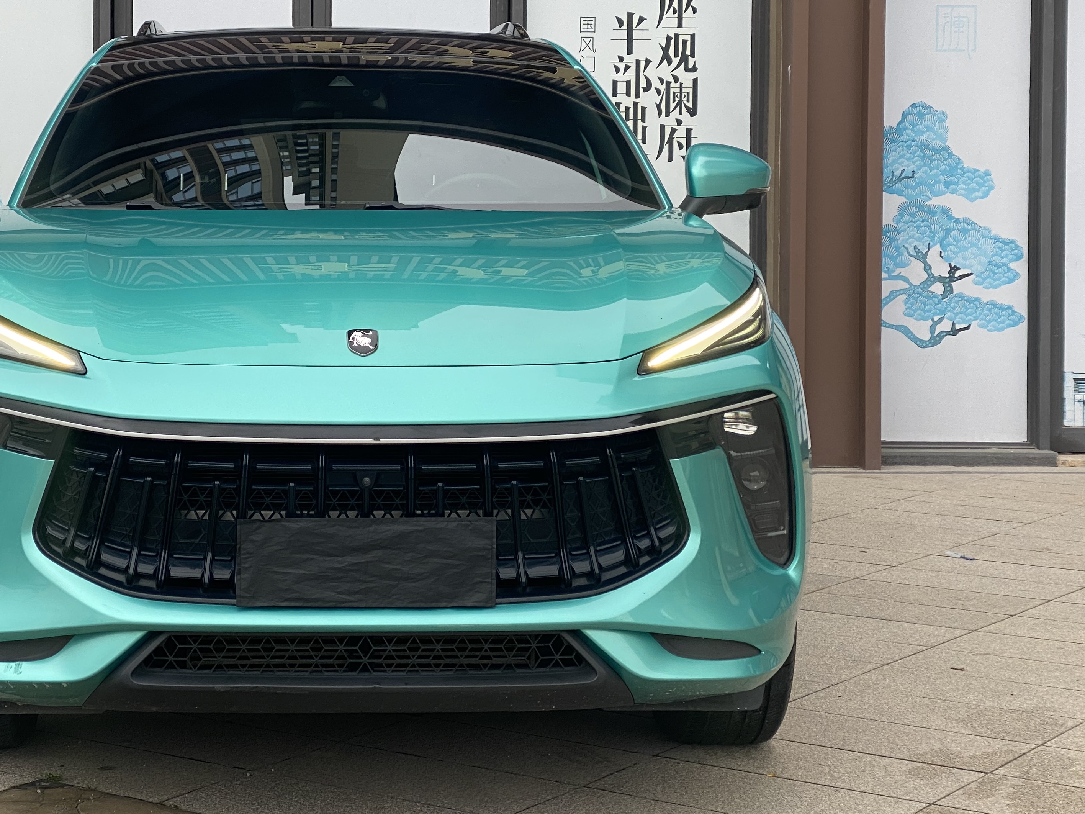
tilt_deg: -1.3
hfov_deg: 26.2
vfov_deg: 19.8
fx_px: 2320
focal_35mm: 74
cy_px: 267
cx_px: 351
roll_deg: -0.7
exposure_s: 1/280
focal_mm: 6
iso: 20
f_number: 2
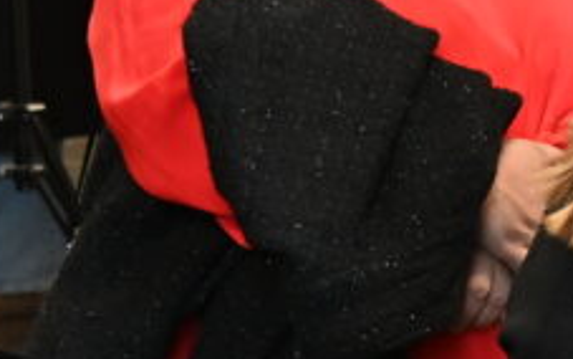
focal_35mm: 230
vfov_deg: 5.7
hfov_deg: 8.5
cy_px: 120
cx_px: 1255
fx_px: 3593
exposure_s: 1/50
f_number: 5.6
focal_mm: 50
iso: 2200
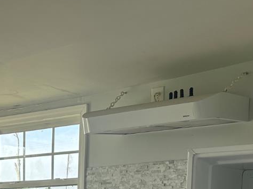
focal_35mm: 76
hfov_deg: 24.1
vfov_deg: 17.3
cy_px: 292
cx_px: -22
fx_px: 555
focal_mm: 6.86
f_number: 1.78
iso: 80
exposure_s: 1/506
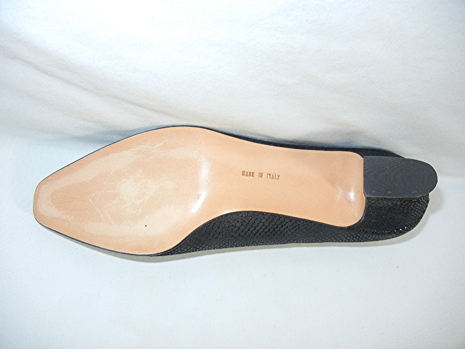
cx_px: 232
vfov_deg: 46.8
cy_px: 174
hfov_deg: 60.0
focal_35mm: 30
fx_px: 403
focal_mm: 5.4
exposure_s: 1/30
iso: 176
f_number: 3.5
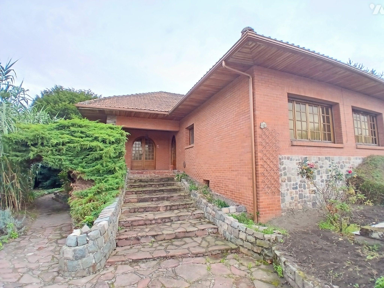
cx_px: 192
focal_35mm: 17
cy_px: 144
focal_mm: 1.4
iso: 50
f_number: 2.2
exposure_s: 1/143
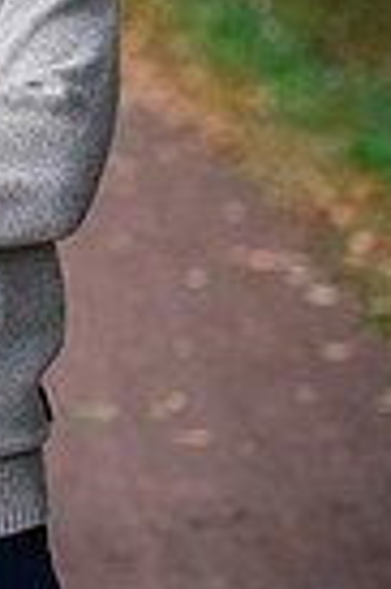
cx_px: -180
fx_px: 4557
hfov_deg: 4.9
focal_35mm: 279
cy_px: -21
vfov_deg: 7.4
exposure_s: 1/400
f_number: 3.5
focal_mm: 85
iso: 640
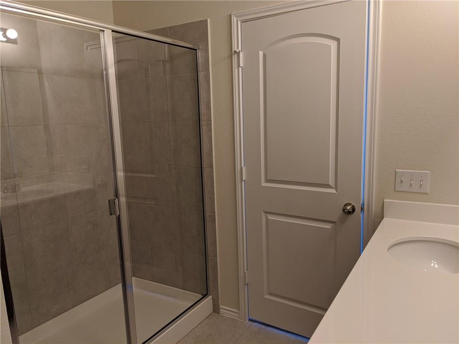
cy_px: 172
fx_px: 358
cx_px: 230
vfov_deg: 51.4
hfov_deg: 65.3
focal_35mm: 27
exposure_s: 1/120
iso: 127
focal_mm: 4.38
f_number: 1.73
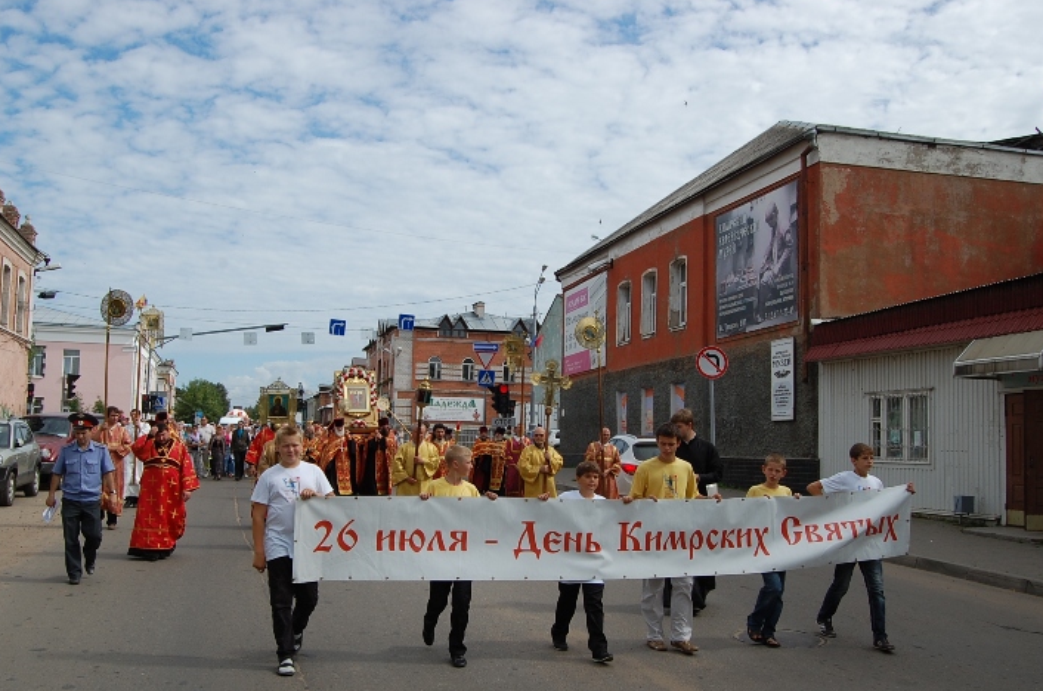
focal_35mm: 34
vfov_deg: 38.7
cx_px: 489
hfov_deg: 55.8
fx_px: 983
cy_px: 375
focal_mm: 20
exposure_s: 1/320
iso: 200
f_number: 9
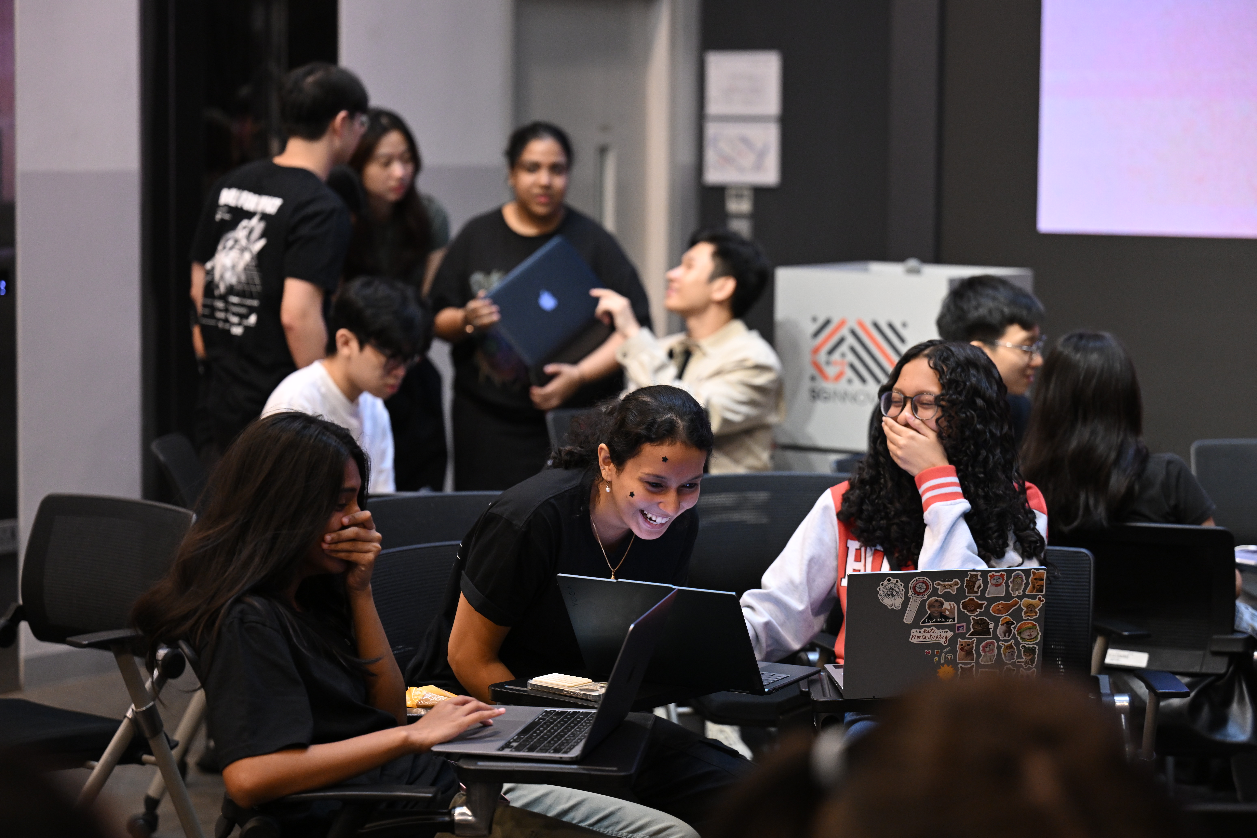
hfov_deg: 22.6
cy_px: 419
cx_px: 628
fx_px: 3142
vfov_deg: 15.2
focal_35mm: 90
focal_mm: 90
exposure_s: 1/160
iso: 1600
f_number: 2.8
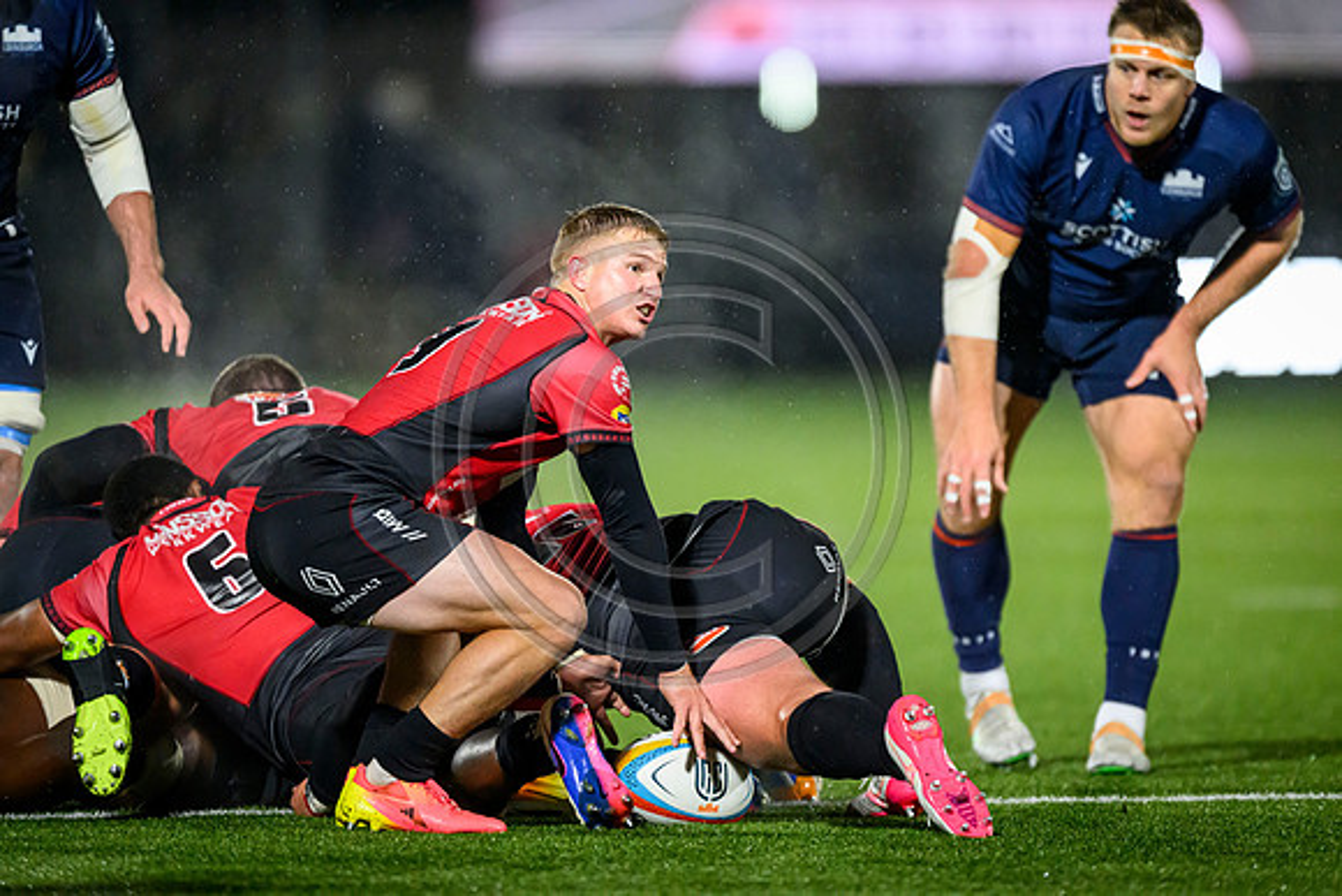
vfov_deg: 2.5
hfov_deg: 3.7
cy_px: 448
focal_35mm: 560
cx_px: 671
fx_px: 20879
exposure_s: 1/1250
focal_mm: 560
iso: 8000
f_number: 4
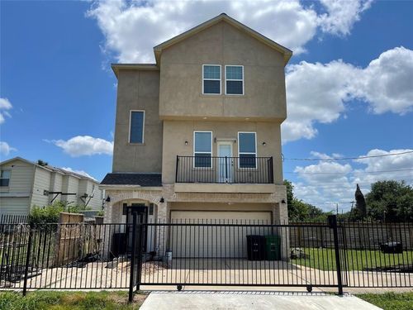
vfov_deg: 53.1
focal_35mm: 26
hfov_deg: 67.3
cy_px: 155
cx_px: 206
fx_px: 310
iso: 32
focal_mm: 5.1
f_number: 1.6
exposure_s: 1/5618
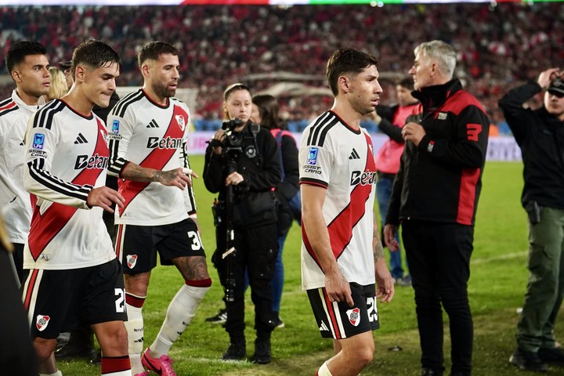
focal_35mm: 105
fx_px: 1645
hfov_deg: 19.5
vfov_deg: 13.0
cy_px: 188
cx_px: 282
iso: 2000
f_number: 2.8
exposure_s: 1/1250
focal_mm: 70
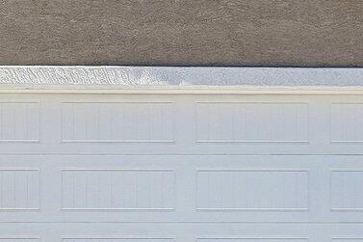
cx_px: -139
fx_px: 1260
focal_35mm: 125
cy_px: 94
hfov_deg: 15.4
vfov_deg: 11.0
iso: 400
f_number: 8
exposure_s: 1/1600
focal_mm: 23
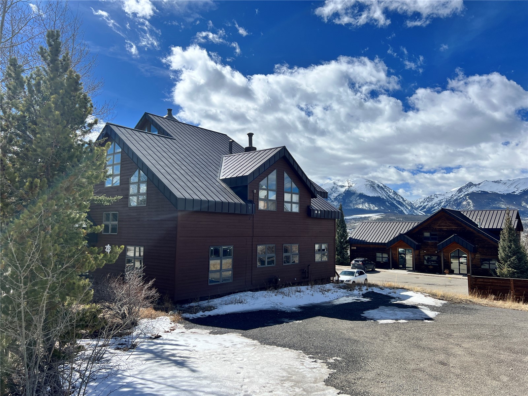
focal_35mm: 26
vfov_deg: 53.1
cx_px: 264
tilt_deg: +4.5
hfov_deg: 67.3
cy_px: 198
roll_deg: -1.1
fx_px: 397
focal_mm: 5.7
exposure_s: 1/3831
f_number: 1.5
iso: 50
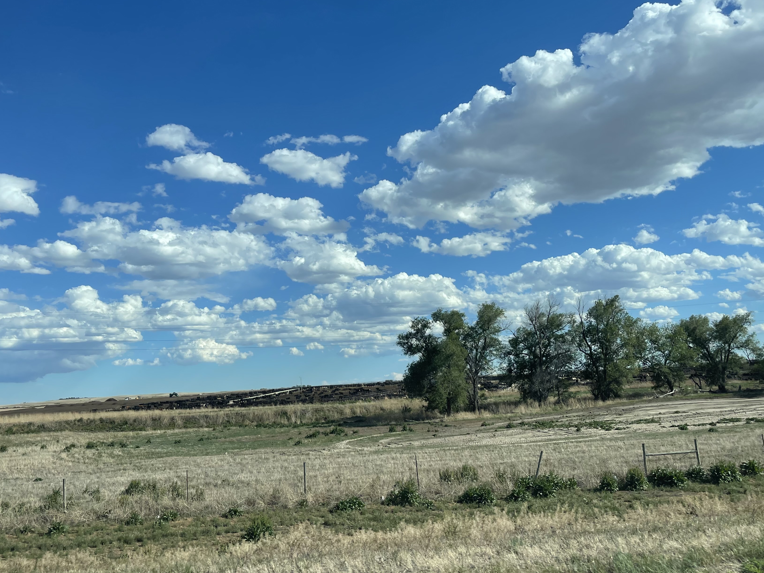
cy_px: 255
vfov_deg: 45.4
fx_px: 684
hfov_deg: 58.3
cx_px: 357
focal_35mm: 31
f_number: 1.6
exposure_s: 1/4049
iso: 32
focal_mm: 5.1
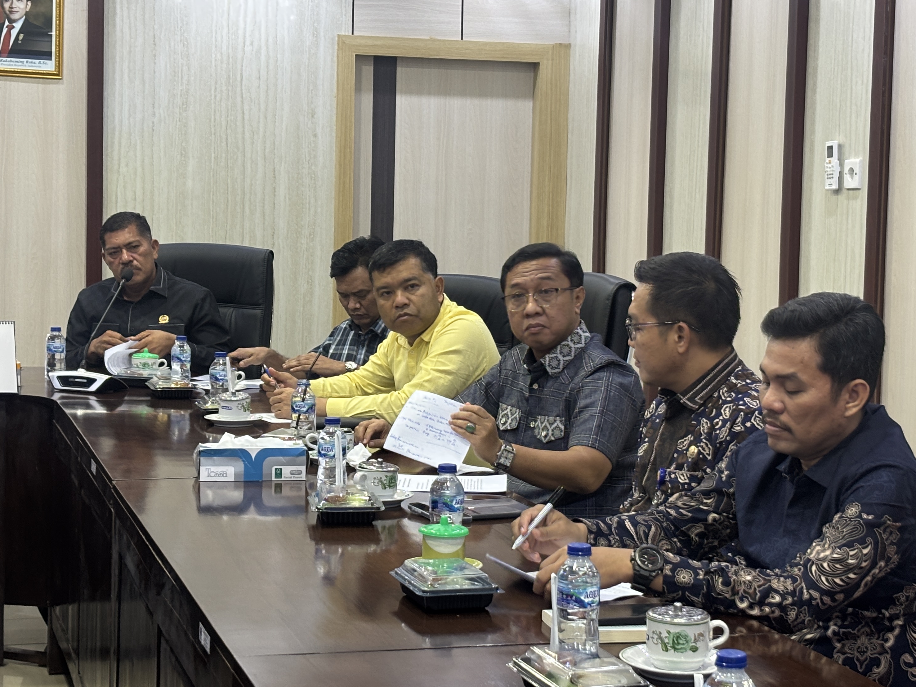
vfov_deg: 20.7
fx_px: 1879
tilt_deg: -4.4
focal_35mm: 71
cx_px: 489
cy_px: 345
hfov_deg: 27.4
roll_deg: -1.5
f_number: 1.6
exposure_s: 1/50
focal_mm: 5.96
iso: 125
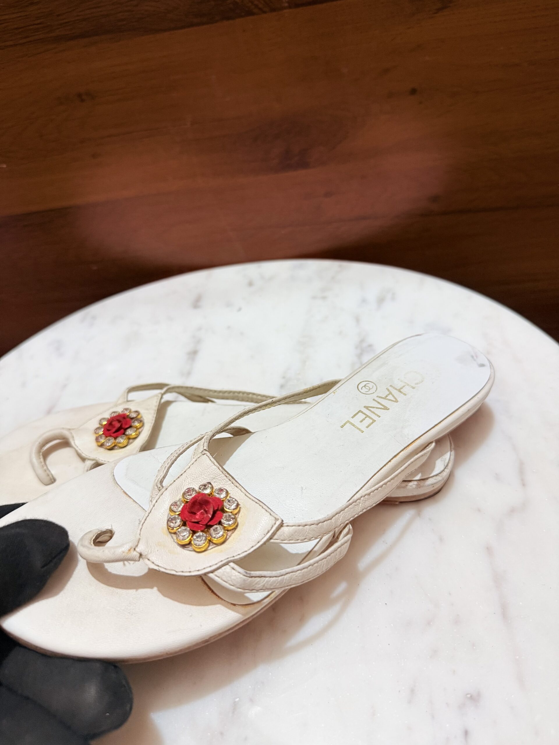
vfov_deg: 71.6
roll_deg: +10.2
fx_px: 517
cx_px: 280
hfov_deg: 56.8
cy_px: 372
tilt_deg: -39.6
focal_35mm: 24
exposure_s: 1/50
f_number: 1.78
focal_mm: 6.76
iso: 250
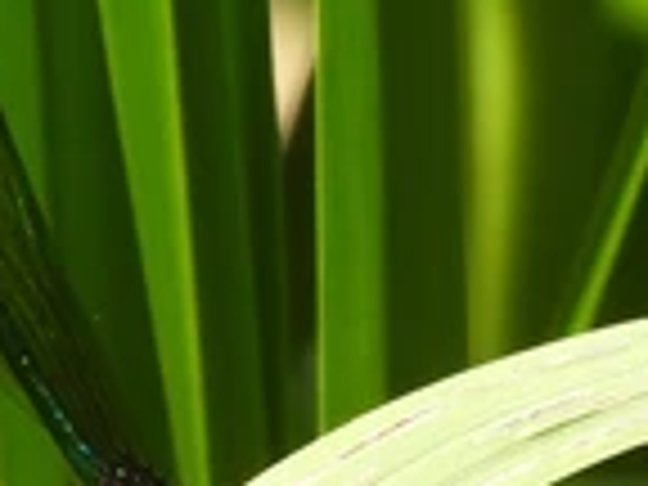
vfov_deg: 0.6
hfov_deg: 0.8
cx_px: 198
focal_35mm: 2449
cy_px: 446
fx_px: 45844
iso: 100
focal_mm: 98.1
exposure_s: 1/200
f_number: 5
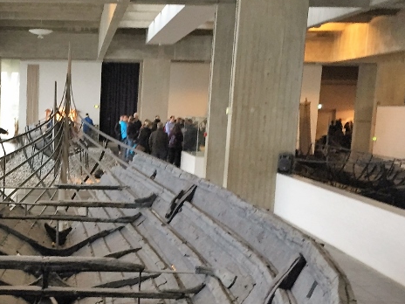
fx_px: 749
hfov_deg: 28.9
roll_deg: -2.0
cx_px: 27
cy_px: 226
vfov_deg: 22.7
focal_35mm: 64
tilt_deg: -9.3
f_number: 2.2
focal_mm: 4.15
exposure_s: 1/33
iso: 160
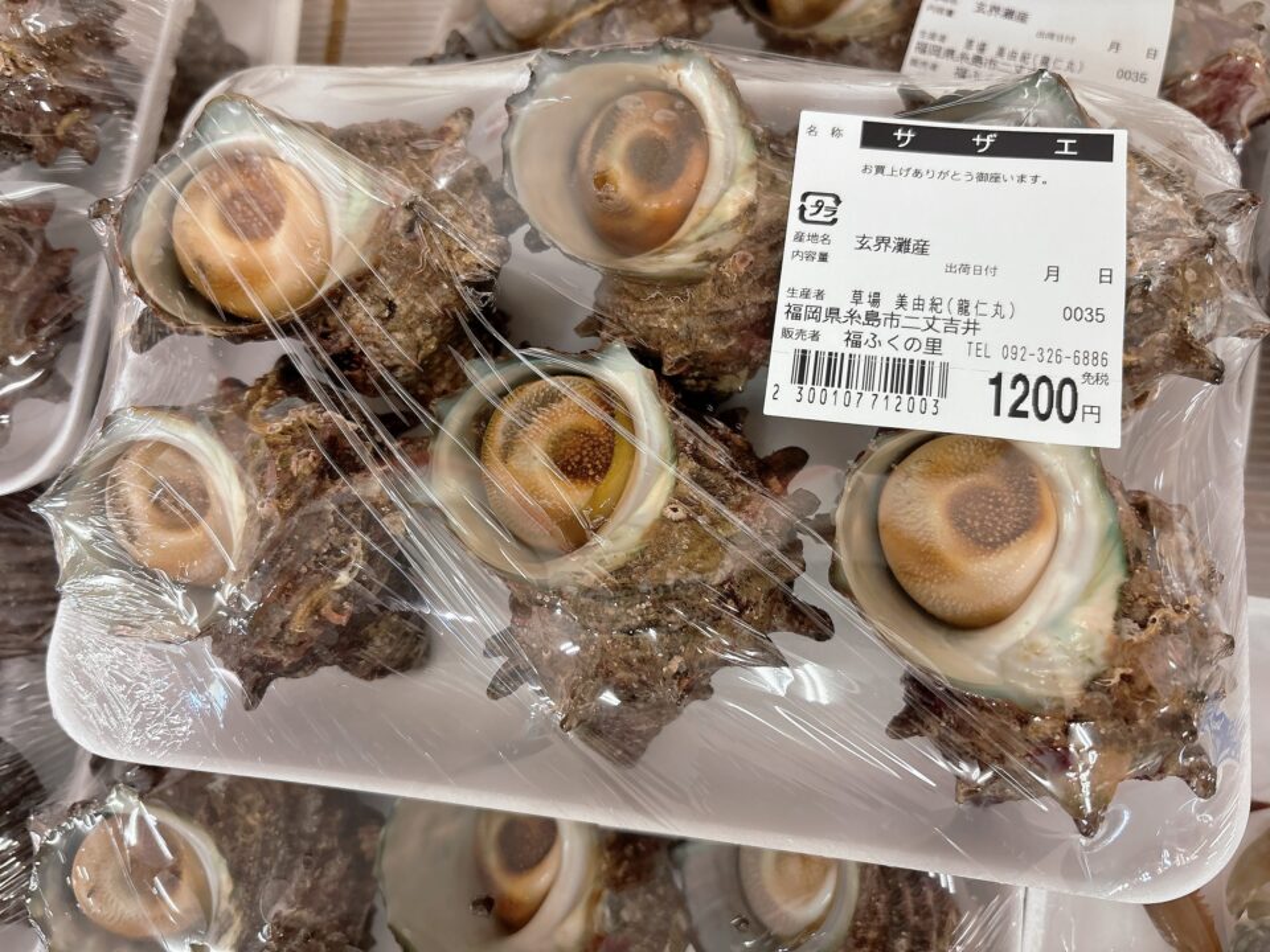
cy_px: 476
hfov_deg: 67.3
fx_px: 954
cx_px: 635
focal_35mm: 26
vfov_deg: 53.1
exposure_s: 1/60
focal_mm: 5.96
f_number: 1.6
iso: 125
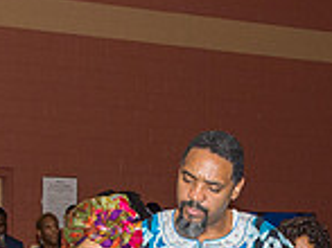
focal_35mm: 125
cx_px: 226
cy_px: 384
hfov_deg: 15.7
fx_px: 1198
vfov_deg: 11.3
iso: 800
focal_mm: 22
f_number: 5.6
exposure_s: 1/125
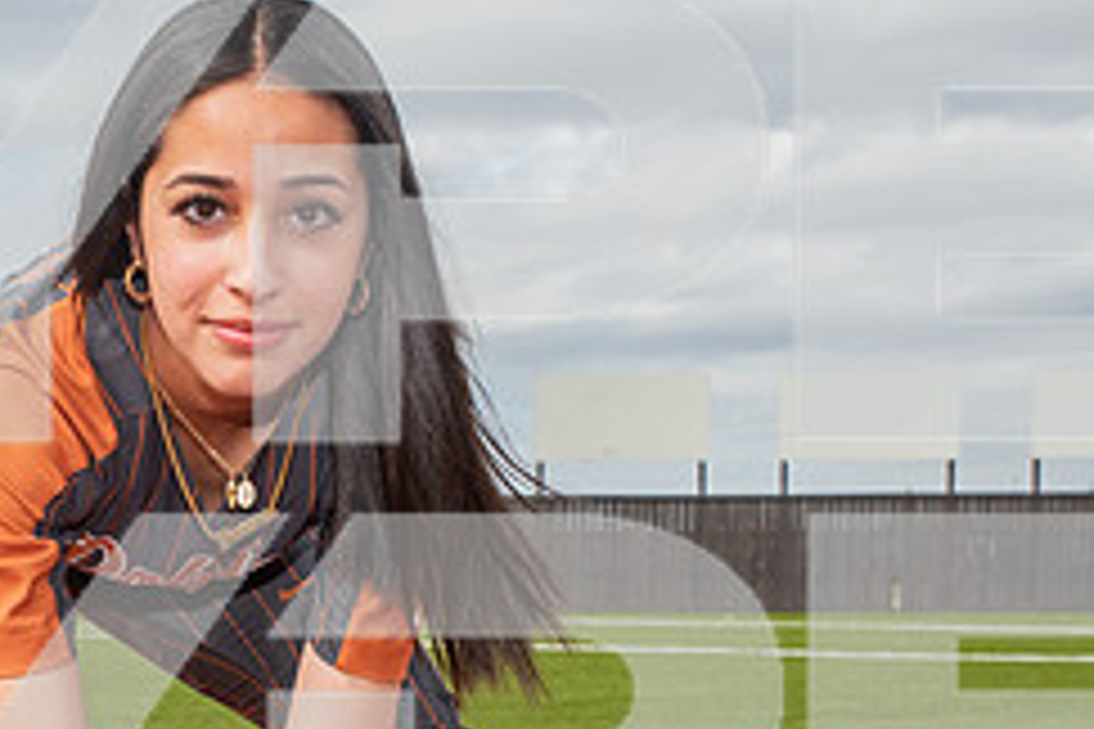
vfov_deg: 15.6
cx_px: 180
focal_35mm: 86
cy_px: 754
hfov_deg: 23.2
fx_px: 2613
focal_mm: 36
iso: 500
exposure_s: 1/1250
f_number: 7.1
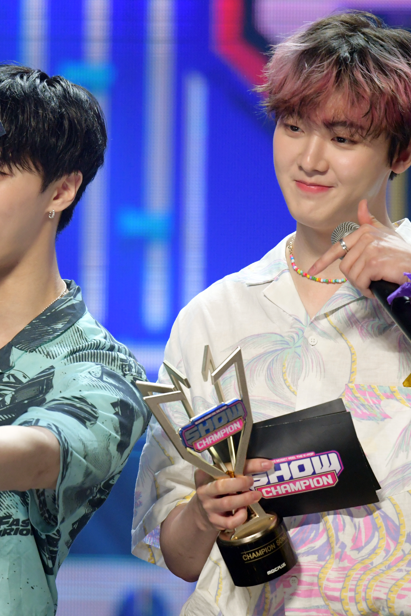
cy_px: 308
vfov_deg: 3.1
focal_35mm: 676
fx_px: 11577
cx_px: 155
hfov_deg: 2.0
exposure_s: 1/500
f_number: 4
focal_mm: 300
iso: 2000
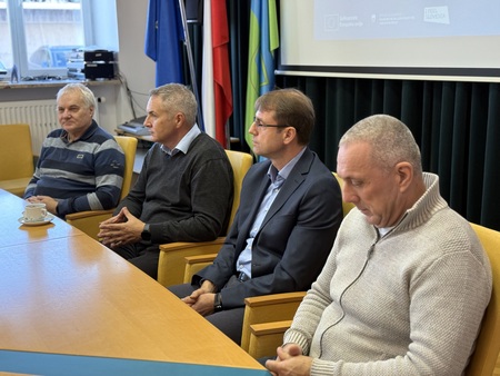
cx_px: 250
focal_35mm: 48
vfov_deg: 30.3
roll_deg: +1.0
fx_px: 694
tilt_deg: -11.1
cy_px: 188
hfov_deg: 39.6
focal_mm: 6.76
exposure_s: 1/50
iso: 250
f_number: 1.78
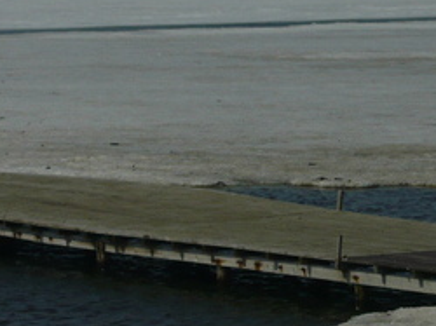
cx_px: 87
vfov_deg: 6.3
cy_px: 198
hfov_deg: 8.3
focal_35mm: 237
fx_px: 2982
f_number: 13
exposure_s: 1/500
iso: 100
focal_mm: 14.6
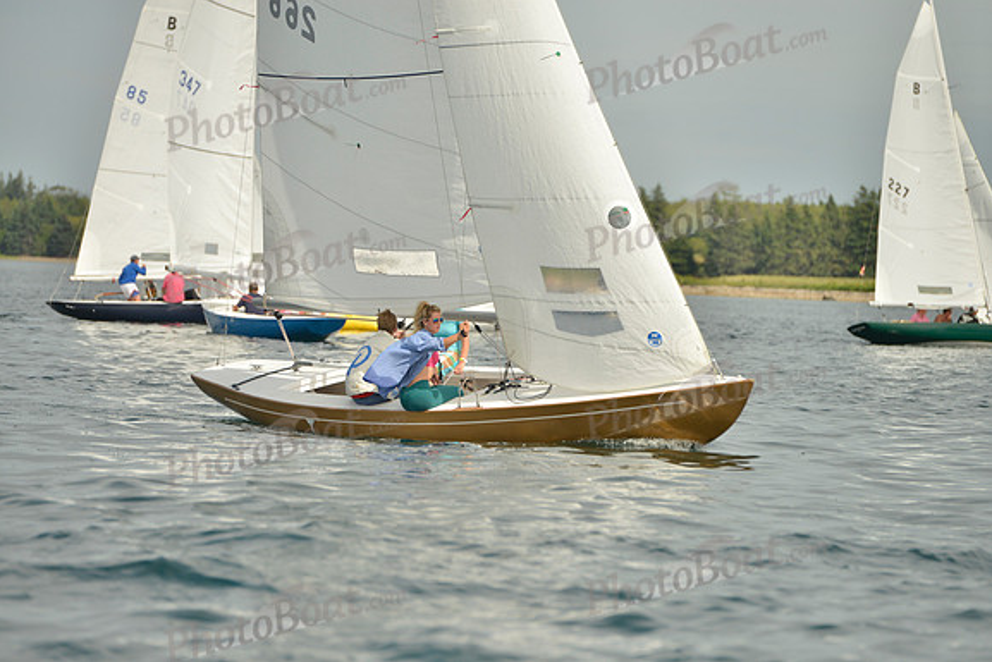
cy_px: 331
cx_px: 497
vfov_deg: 6.8
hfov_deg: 10.2
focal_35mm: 201
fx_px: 5540
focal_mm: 200
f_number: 5
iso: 400
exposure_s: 1/5000
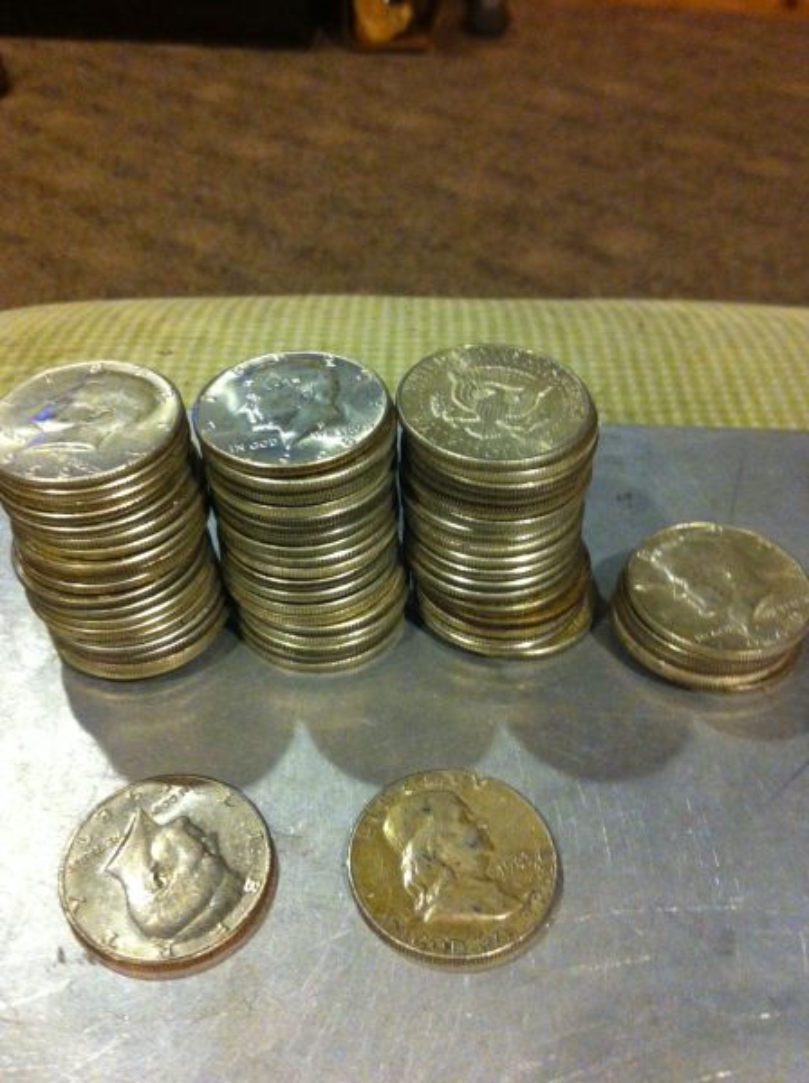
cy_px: 542
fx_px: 1094
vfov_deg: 52.7
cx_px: 404
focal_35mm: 35
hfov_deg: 40.6
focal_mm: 3.85
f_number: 2.8
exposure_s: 1/15
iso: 500
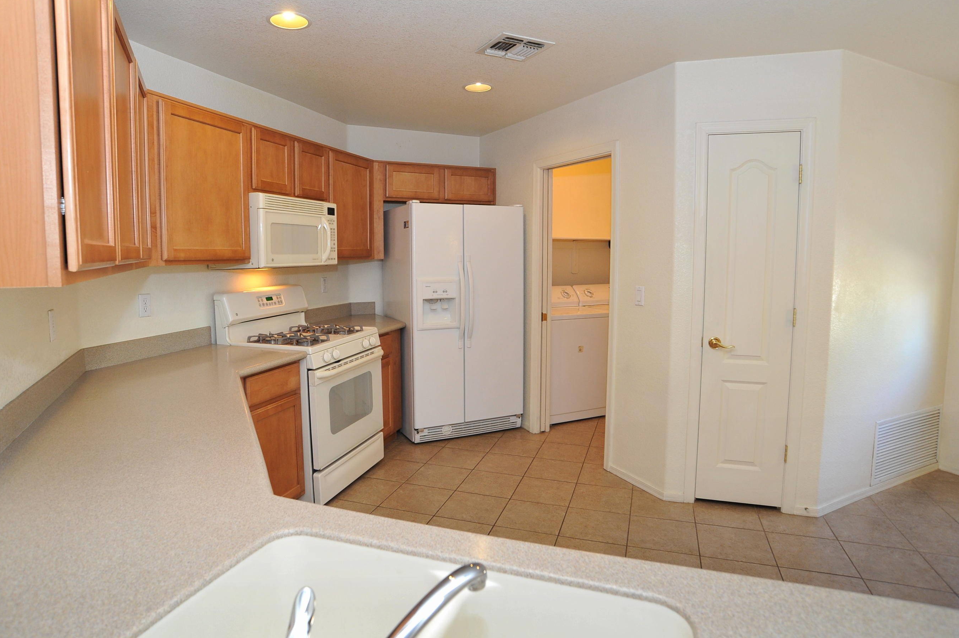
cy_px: 293
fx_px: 532
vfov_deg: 61.8
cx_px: 467
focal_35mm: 20
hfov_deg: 84.0
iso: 1000
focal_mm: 18
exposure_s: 1/30
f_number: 6.3
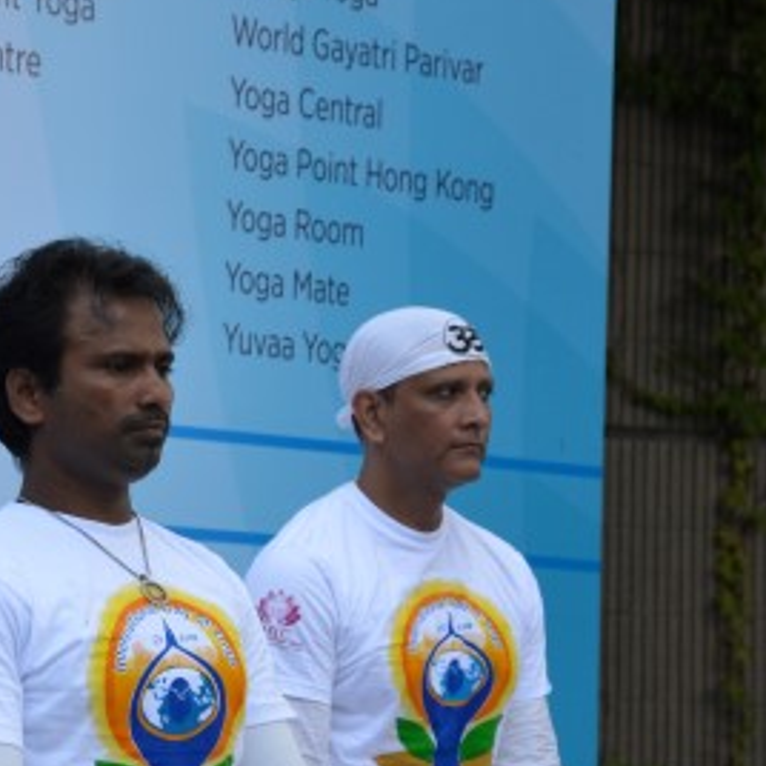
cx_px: 87
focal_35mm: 241
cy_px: 597
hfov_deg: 7.2
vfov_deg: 7.3
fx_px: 6034
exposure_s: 1/160
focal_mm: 70
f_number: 6.3
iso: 200
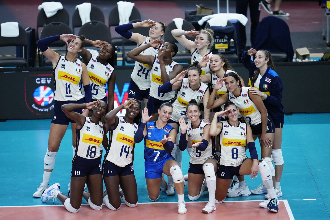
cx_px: 165
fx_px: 3666
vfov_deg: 3.4
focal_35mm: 400
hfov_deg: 5.2
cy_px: 110
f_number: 2.8
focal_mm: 400
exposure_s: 1/2000
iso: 5000
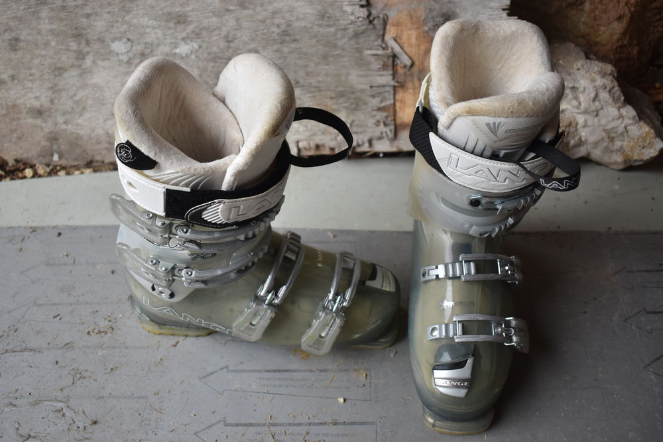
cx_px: 332
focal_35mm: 36
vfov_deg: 36.9
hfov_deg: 53.1
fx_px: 663
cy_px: 221
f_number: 4.5
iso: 400
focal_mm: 24
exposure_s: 1/80
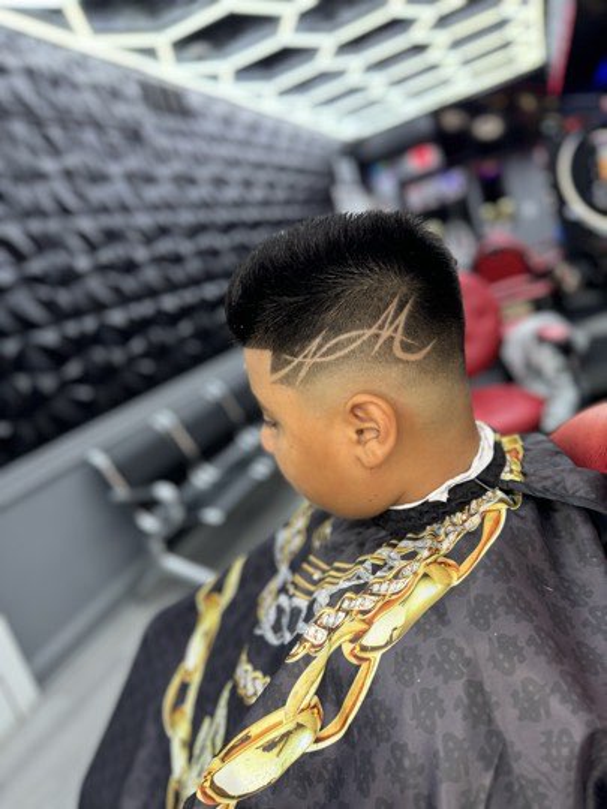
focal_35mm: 24
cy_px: 404
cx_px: 304
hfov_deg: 56.8
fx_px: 561
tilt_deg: -13.5
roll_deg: +18.5
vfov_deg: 71.6
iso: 125
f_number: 1.78
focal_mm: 6.76
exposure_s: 1/120
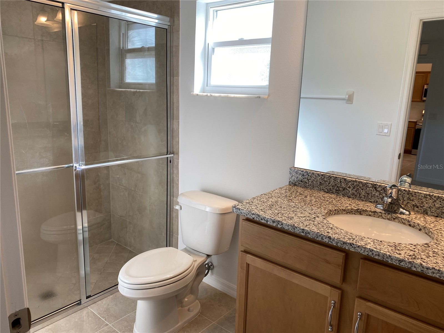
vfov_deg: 53.1
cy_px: 166
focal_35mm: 26
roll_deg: -2.3
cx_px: 222
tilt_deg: -12.1
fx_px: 333
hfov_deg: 67.3
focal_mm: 4.25
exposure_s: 1/120
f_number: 1.8
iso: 40
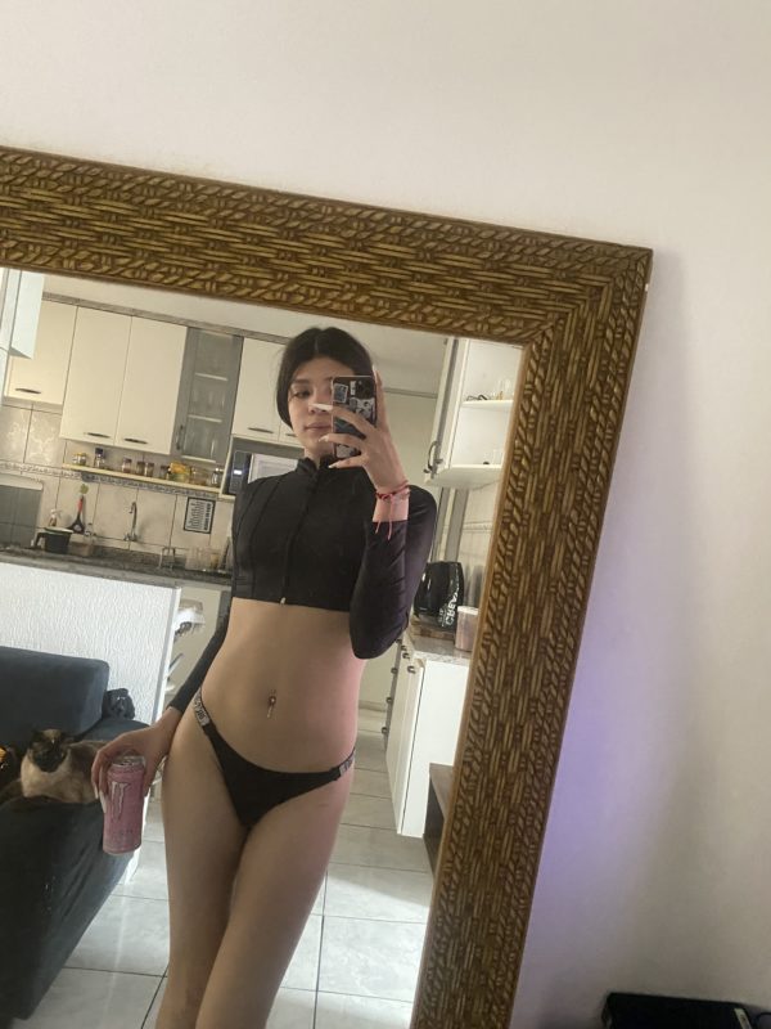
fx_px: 772
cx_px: 386
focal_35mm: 26
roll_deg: -12.0
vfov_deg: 67.3
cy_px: 514
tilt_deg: -17.2
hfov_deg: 53.1
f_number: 1.8
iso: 800
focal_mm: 4.25
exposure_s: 1/30
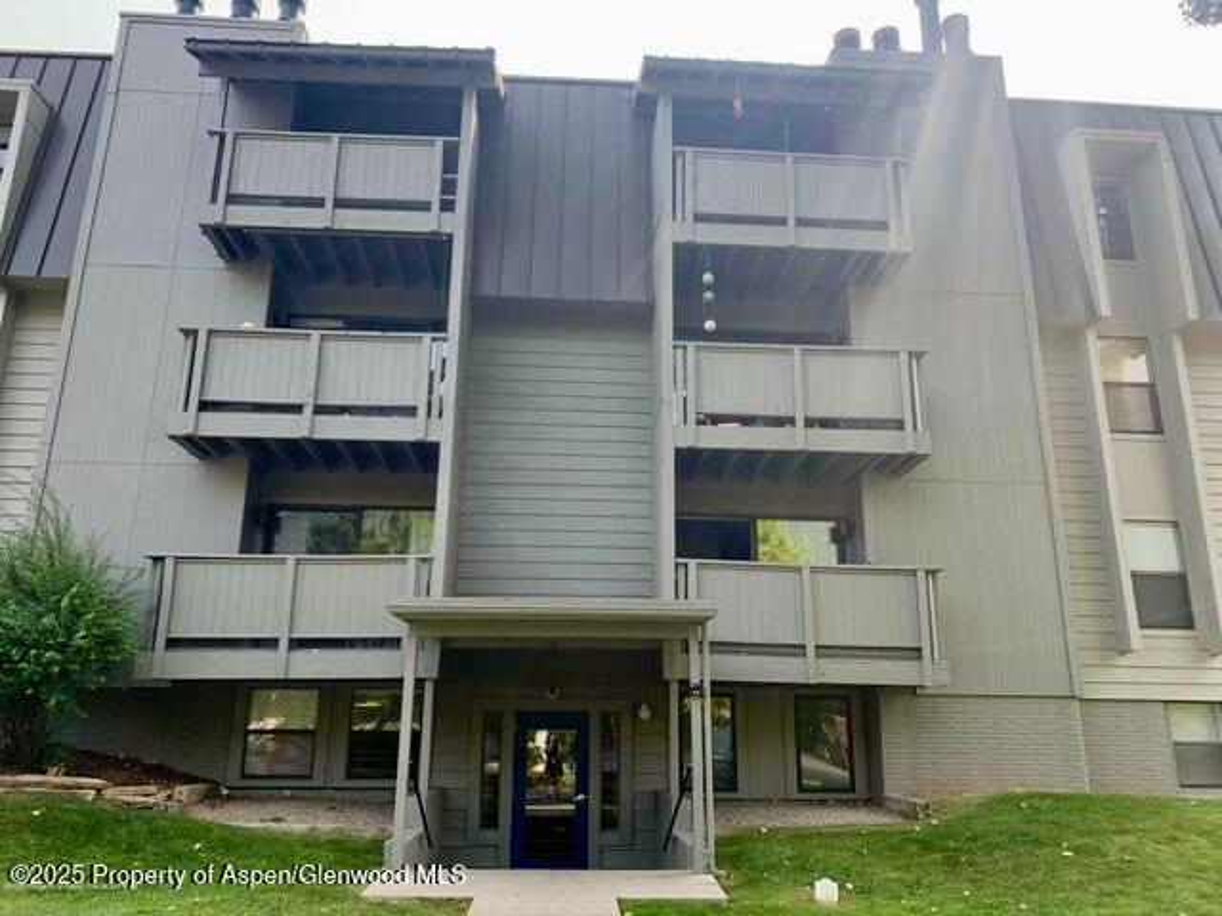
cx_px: 611
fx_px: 918
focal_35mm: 26
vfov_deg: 53.1
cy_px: 458
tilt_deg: +16.9
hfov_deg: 67.3
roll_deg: -1.1
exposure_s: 1/391
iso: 25
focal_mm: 4.25
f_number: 1.8
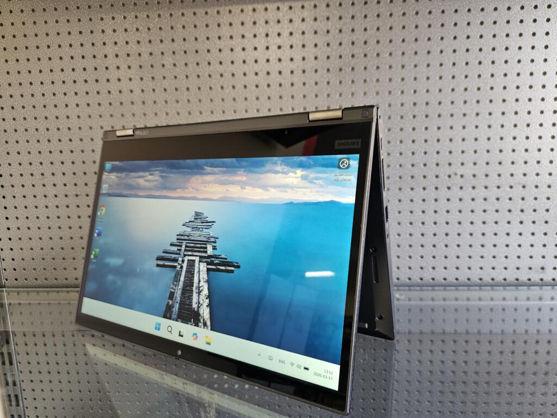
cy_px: 209
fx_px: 370
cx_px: 278
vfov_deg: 58.9
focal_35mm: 23
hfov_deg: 73.9
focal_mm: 5.4
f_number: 1.8
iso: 400
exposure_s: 1/100
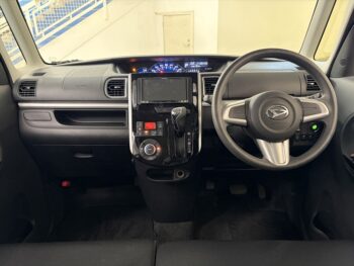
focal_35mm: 26
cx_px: 177
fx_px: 266
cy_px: 133
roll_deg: +2.2
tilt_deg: -21.2
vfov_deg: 53.1
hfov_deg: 67.3
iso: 640
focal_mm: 5.96
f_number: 1.6
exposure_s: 1/33
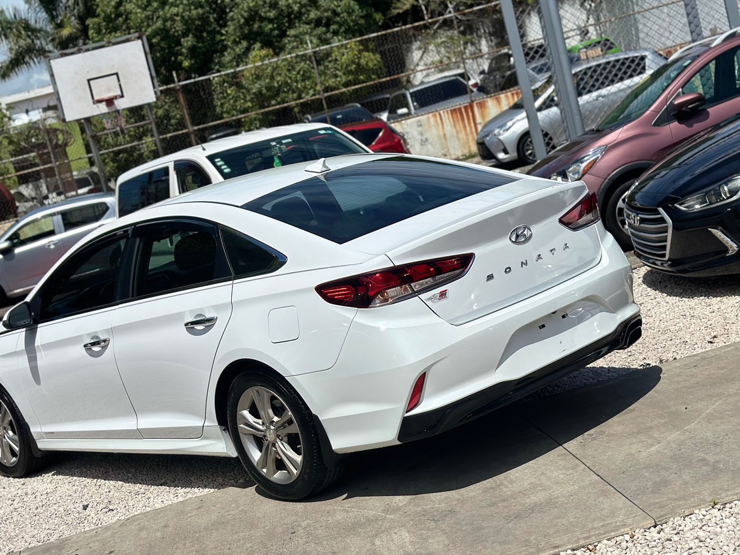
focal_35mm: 61
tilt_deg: -4.5
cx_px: 304
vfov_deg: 24.0
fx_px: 1304
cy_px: 247
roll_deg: +13.7
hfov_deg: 31.6
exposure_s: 1/13699
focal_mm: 6.86
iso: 100
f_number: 1.78
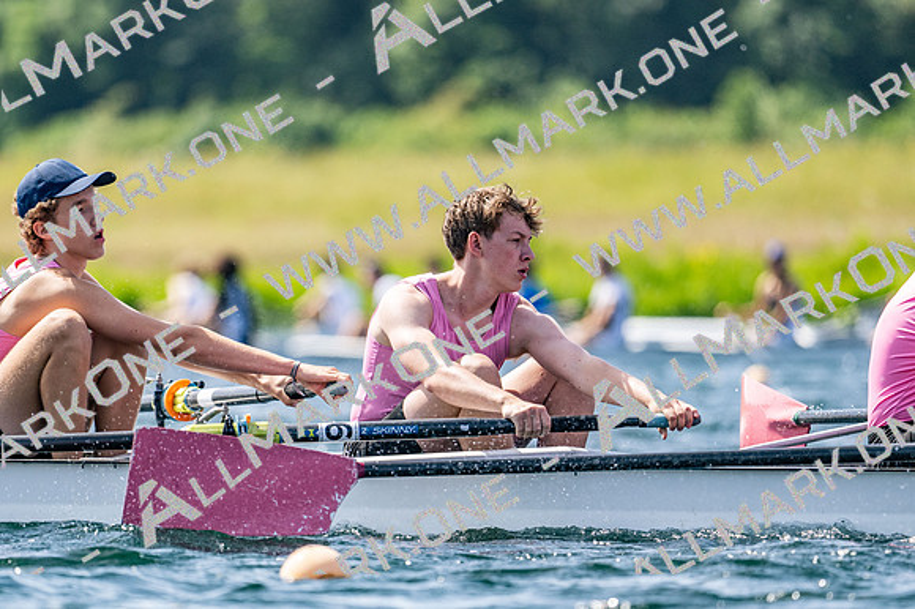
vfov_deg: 2.3
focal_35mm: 600
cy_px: 304
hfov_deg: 3.4
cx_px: 458
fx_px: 15241
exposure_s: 1/2500
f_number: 4.5
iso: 320
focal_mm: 400
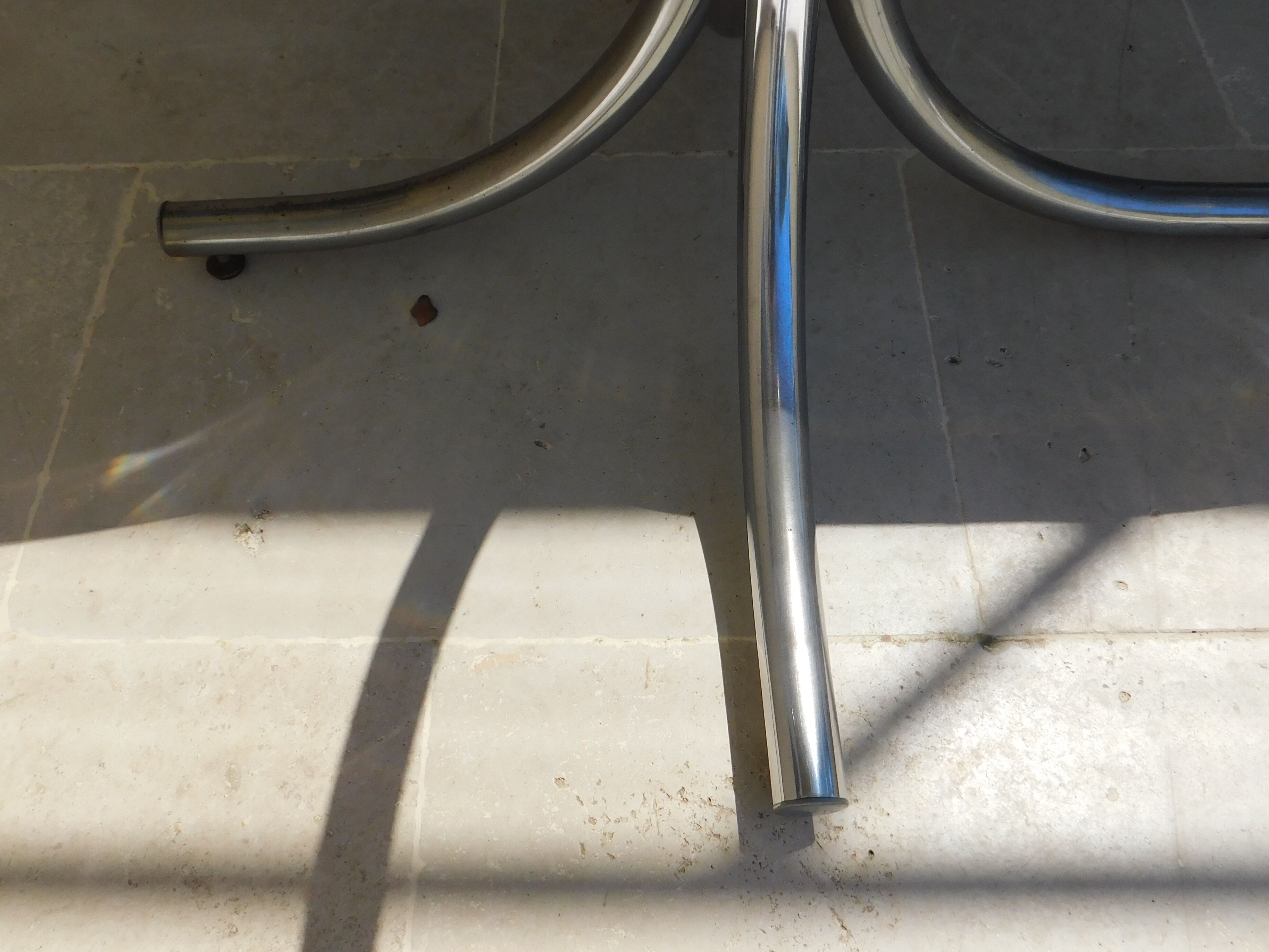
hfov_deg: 61.7
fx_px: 1063
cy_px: 447
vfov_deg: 48.2
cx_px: 633
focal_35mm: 29
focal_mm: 4
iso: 125
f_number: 3
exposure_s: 1/1000
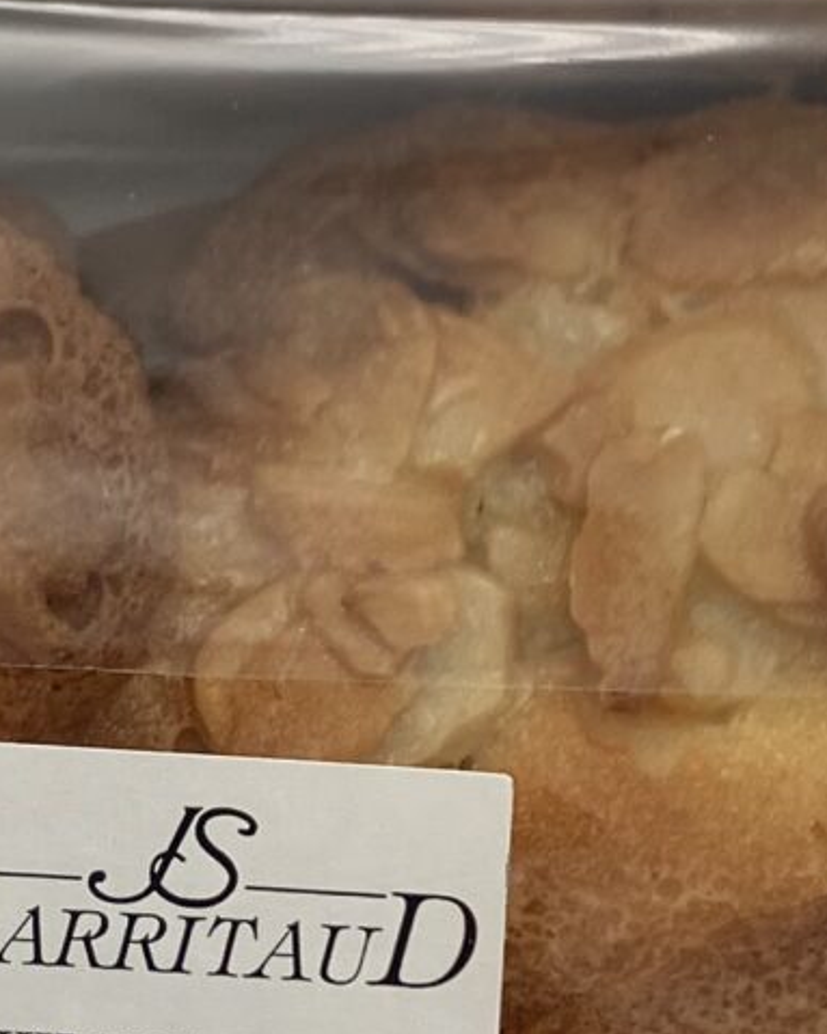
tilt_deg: -62.6
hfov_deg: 10.4
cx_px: -194
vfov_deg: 13.2
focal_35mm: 146
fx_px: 4468
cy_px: 559
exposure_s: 1/236
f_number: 1.8
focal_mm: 3.99
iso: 25
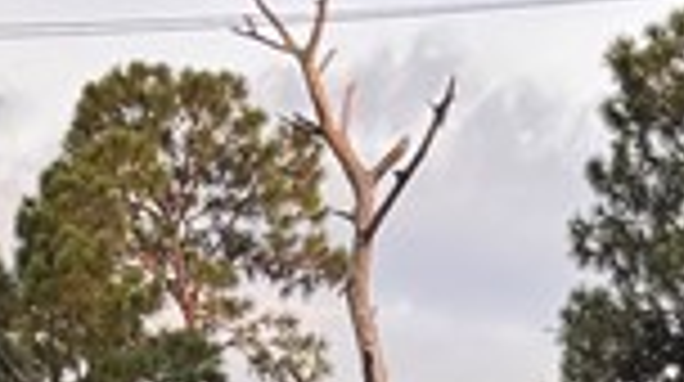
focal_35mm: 191
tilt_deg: -7.2
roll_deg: +1.9
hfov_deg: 11.0
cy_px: 1258
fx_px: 3459
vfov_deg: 5.8
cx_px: 922
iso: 40
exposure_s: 1/198
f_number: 1.6
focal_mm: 5.96
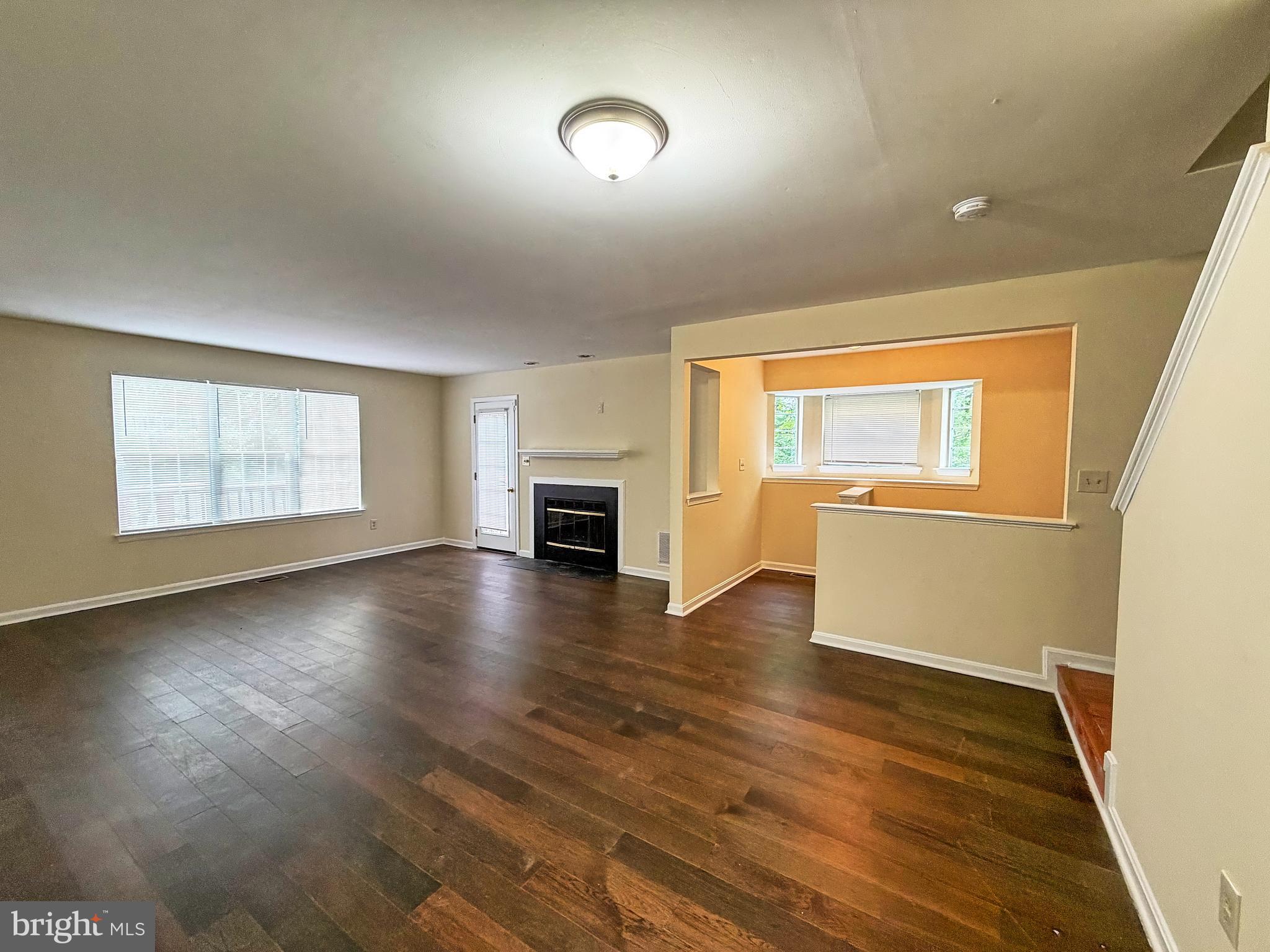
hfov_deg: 102.1
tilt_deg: -3.3
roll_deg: +0.6
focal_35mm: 14
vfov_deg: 85.7
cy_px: 476
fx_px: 514
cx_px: 635
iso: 250
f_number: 2.2
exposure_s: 1/60
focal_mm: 2.2
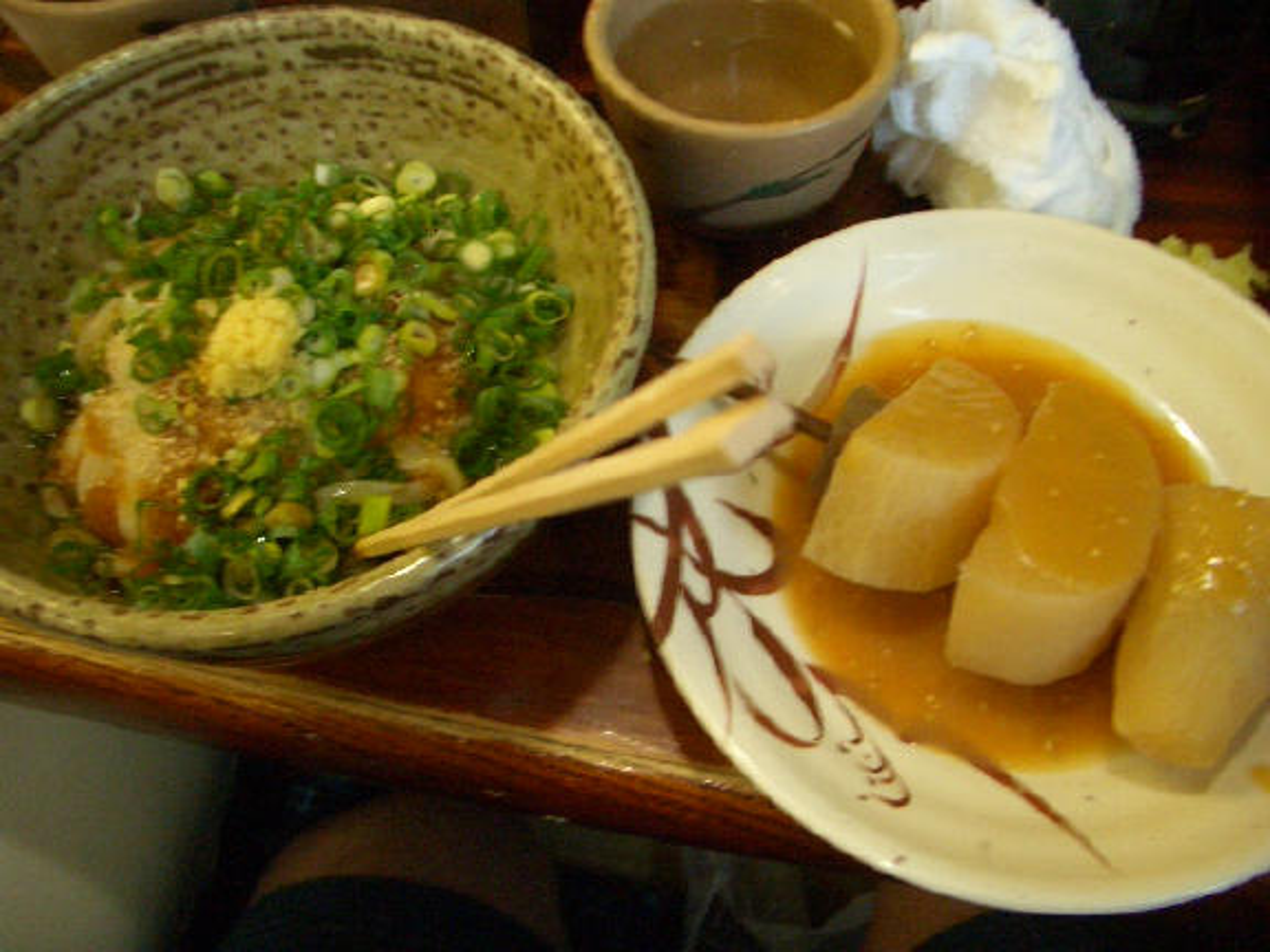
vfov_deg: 40.7
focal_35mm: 35
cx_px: 635
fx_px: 1284
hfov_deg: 52.6
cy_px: 476
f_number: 2.6
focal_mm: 5.8
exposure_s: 1/10
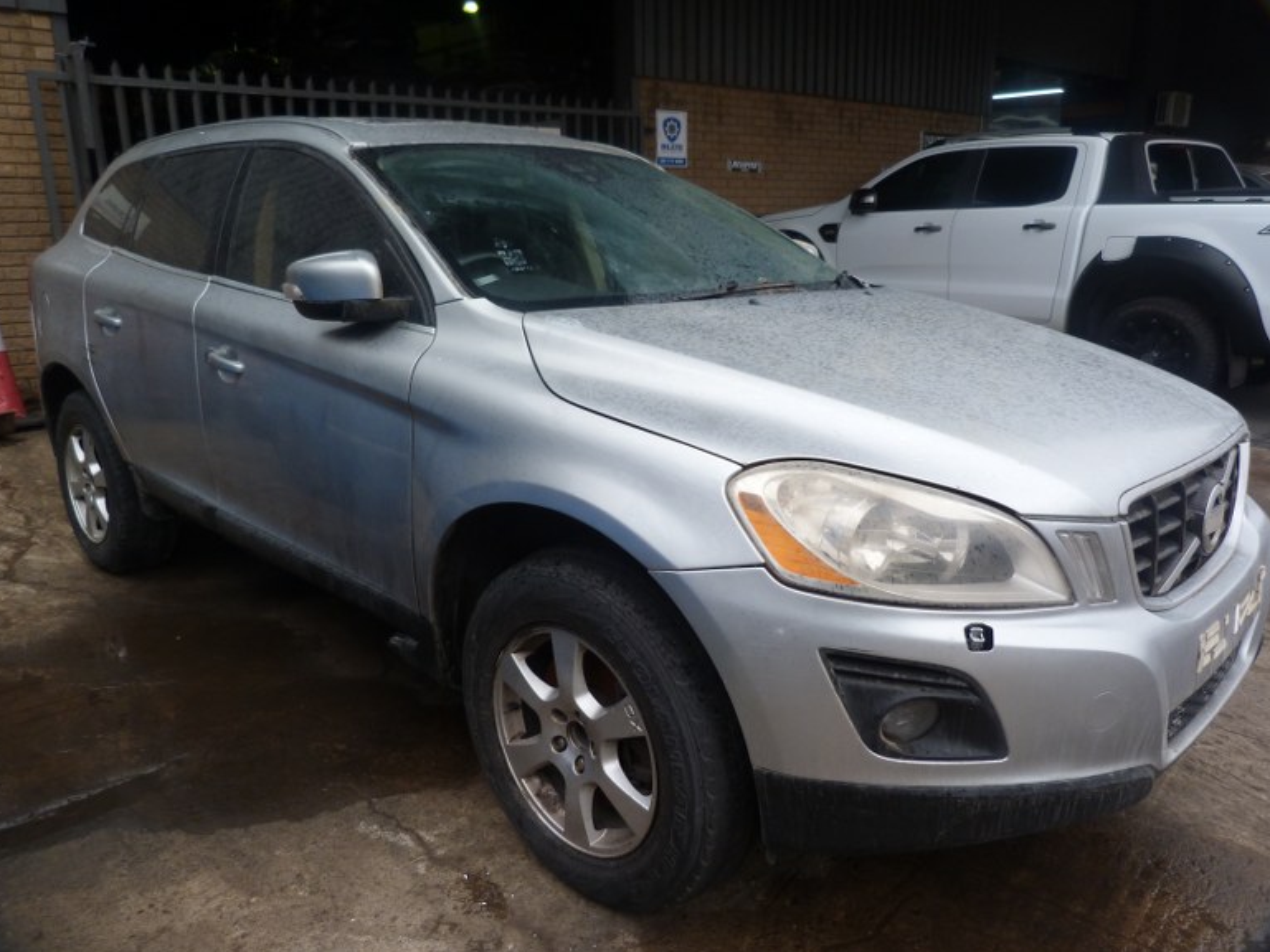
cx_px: 649
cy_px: 465
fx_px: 954
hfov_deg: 67.3
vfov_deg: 53.1
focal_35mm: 26
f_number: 2.8
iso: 80
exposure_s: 1/100
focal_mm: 4.5
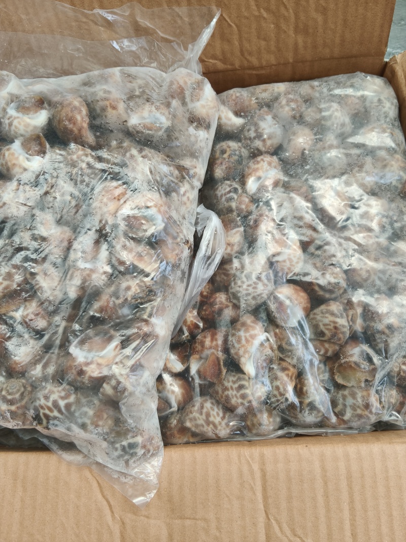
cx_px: 203
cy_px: 271
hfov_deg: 51.3
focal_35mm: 27
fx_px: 422
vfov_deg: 65.3
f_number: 1.8
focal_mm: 3.98
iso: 50
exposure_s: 1/135
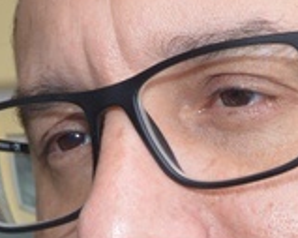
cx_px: 156
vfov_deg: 6.5
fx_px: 2071
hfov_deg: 8.2
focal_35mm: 235
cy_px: 359
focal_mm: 26
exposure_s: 1/125
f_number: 5.6
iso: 220
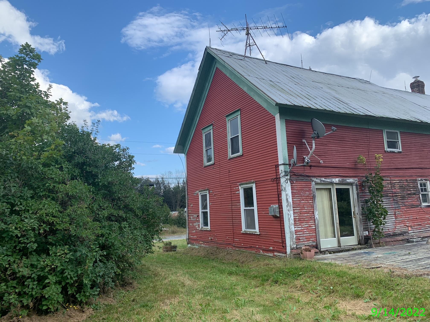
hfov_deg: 67.3
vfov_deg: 53.1
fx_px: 323
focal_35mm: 26
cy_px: 161
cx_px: 215
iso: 25
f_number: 1.8
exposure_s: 1/1100
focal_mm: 4.25
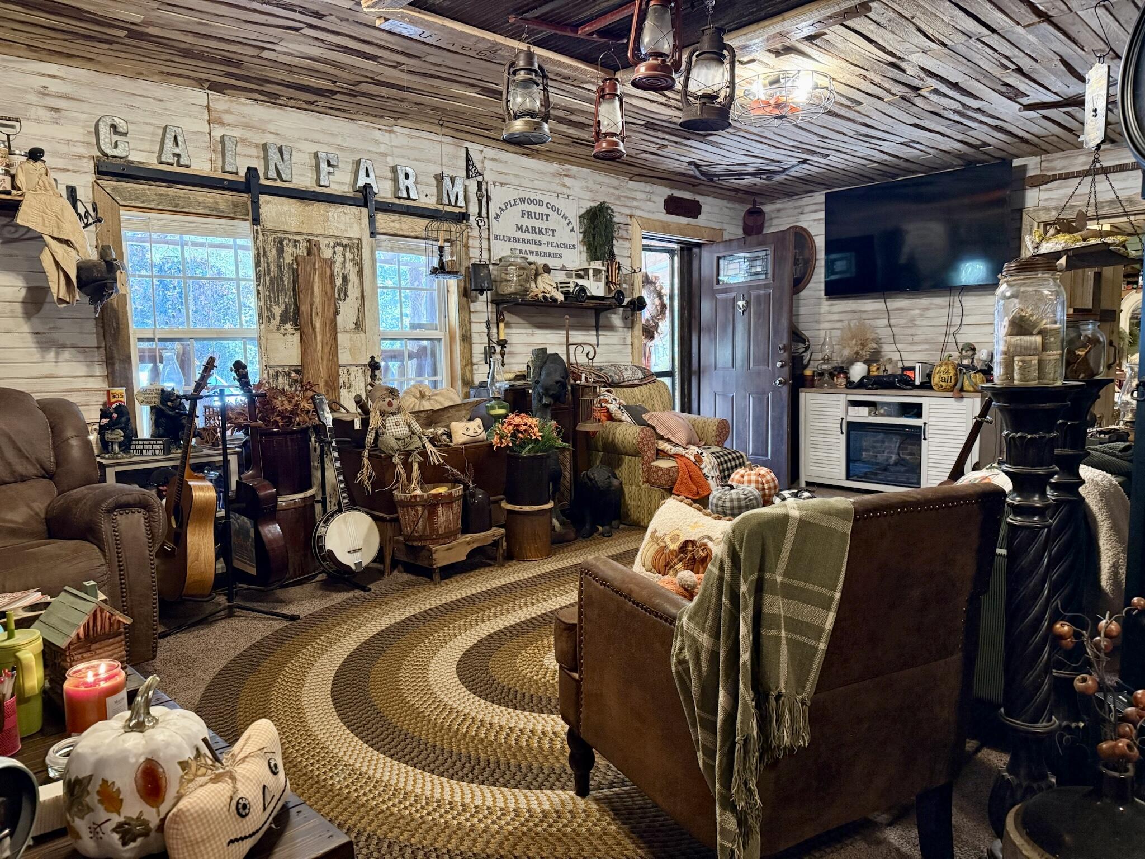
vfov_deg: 56.8
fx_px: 794
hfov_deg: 71.6
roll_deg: +0.1
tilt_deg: -5.0
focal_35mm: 24
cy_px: 430
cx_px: 572
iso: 800
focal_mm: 6.76
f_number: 1.78
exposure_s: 1/60
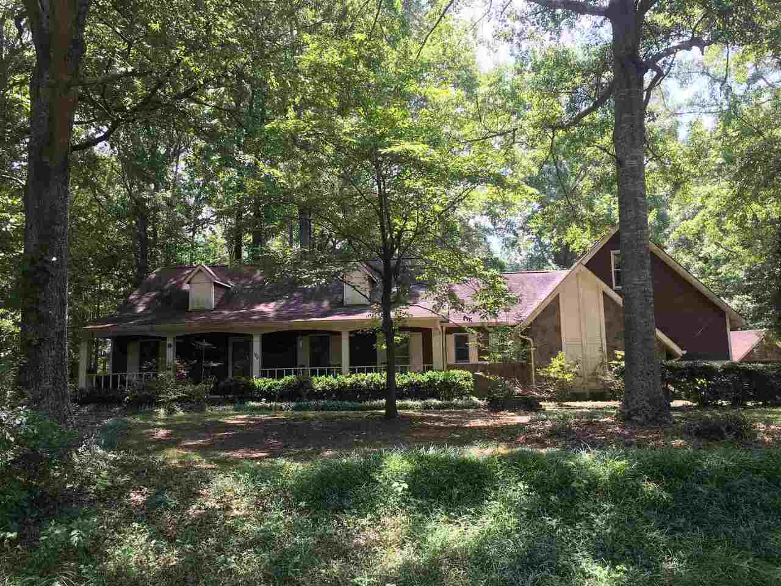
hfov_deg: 61.7
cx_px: 390
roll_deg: +2.2
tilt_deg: +8.7
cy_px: 293
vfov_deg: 48.2
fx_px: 654
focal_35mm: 29
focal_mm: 4.15
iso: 25
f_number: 2.2
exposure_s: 1/164
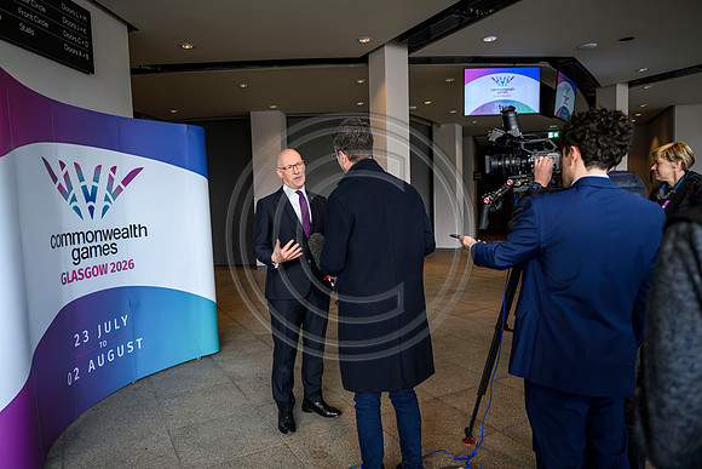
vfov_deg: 53.2
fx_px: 468
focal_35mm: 24
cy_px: 234
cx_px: 351
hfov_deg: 73.7
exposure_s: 1/200
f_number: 2.8
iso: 640
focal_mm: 24
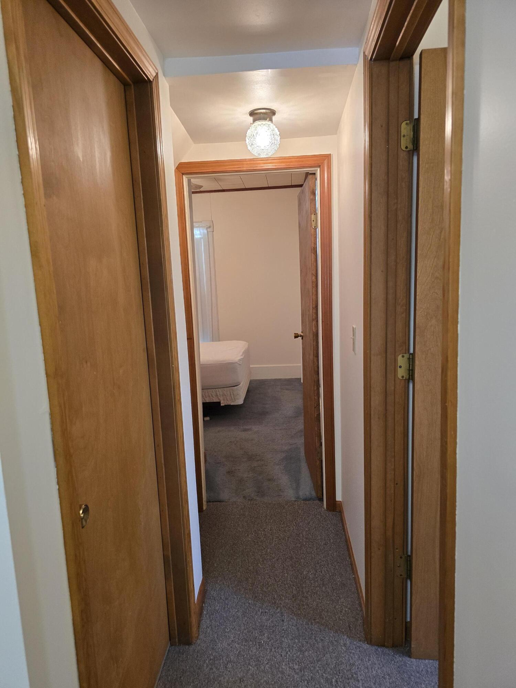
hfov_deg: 58.9
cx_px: 258
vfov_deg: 73.9
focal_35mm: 23
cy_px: 344
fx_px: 457
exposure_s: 1/120
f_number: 1.7
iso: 320
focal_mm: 6.3
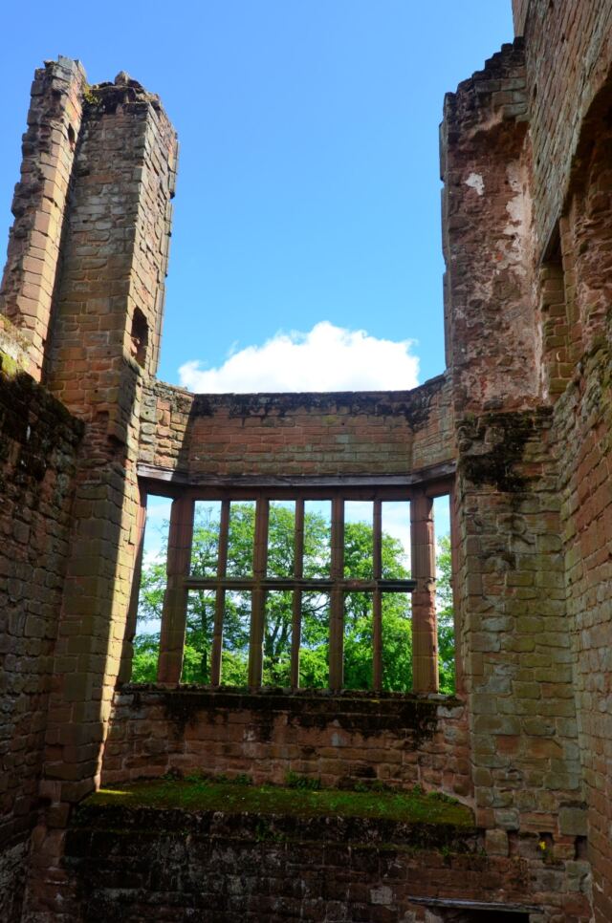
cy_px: 462
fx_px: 691
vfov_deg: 67.5
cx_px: 306
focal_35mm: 27
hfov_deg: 47.7
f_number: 11
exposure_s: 1/160
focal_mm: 18
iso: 200
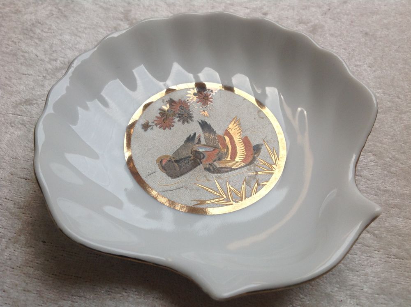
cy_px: 154
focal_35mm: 35
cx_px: 206
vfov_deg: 40.6
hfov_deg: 52.7
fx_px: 415
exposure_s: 1/120
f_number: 2.4
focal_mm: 4.28
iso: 64
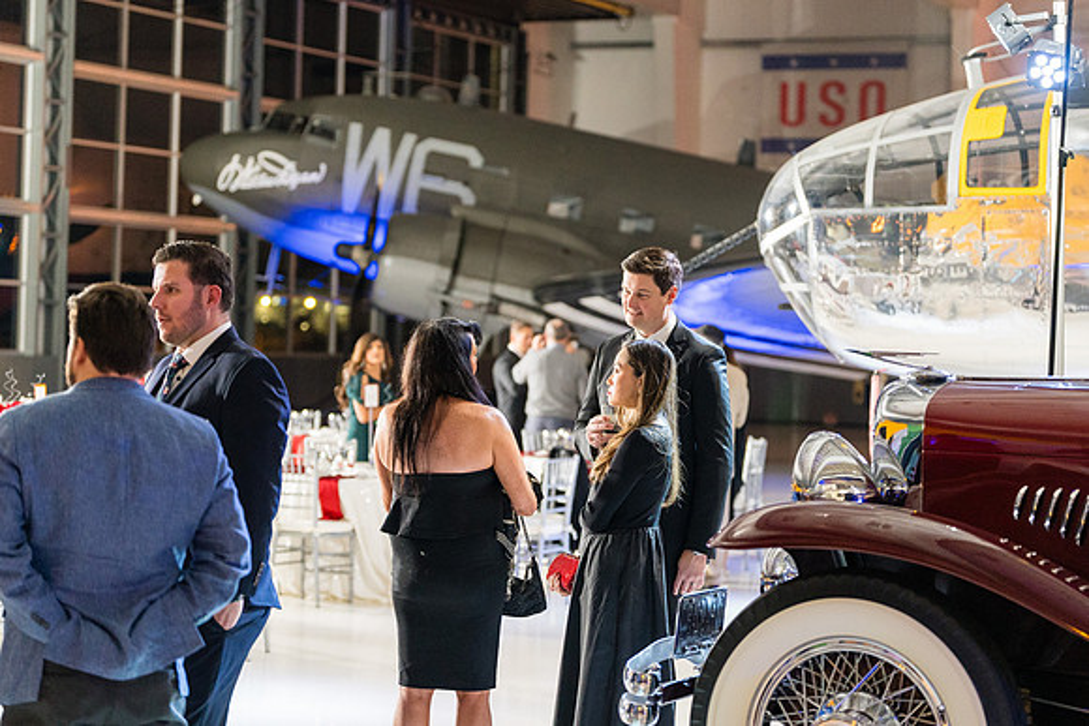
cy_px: 363
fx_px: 2541
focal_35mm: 84
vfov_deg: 16.3
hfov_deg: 24.2
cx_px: 544
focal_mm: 84
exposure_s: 1/250
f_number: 2.8
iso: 3200
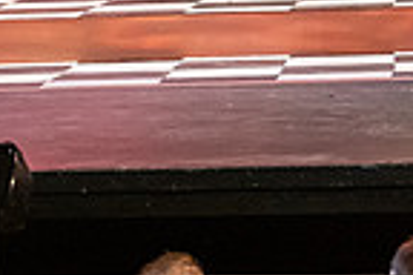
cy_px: -156
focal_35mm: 282
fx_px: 3235
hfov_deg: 7.1
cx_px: 749
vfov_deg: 4.8
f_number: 3.2
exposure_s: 1/200
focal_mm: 70
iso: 3200
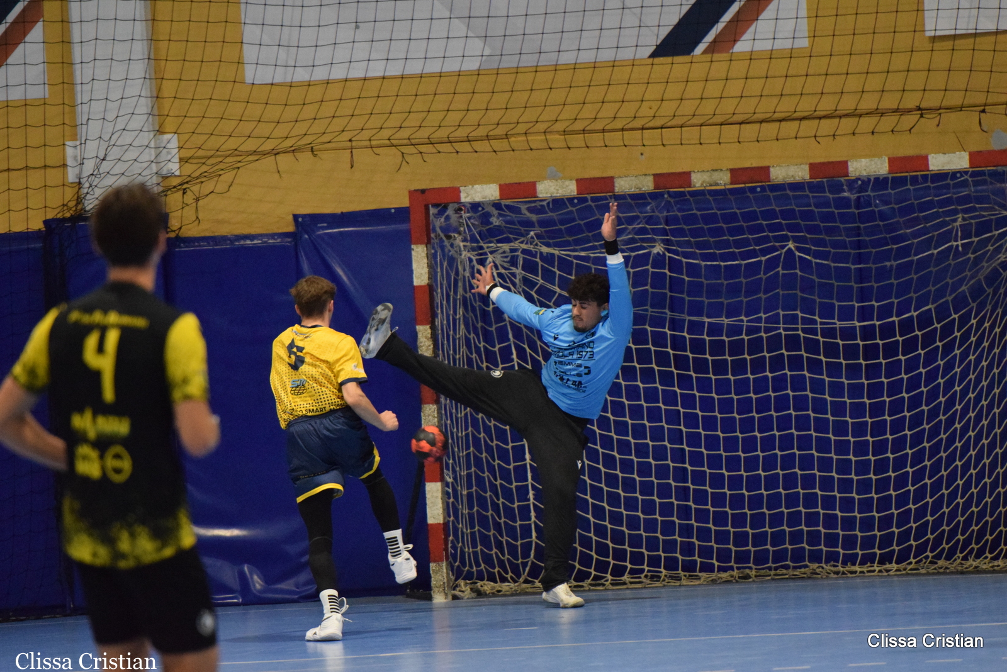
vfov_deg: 4.6
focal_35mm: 300
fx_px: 8394
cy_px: 336
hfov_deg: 6.9
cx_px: 504
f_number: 2.8
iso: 6400
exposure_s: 1/1000
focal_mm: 200
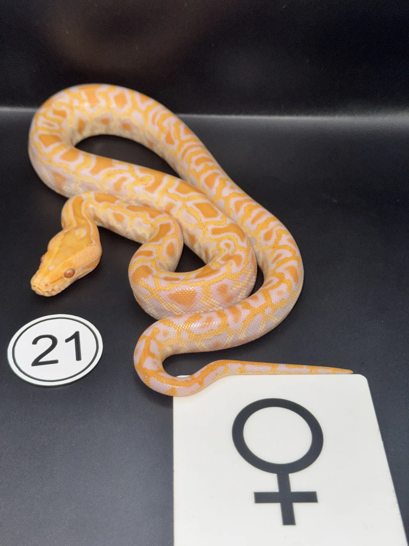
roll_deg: -3.7
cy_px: 273
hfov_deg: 30.3
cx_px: 204
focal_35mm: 48
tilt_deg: -44.3
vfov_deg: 39.7
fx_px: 756
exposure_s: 1/237
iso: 50
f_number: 1.78
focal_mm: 6.76
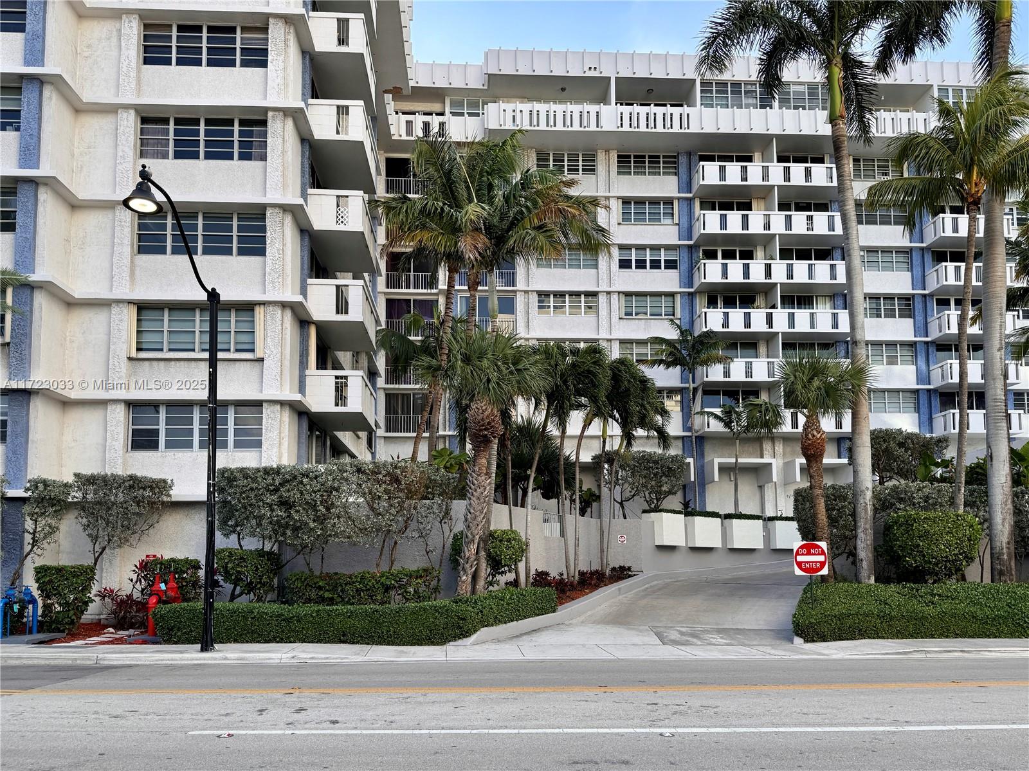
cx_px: 514
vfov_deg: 56.8
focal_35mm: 24
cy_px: 386
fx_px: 713
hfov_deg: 71.6
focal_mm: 6.86
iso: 80
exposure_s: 1/1285
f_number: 1.78
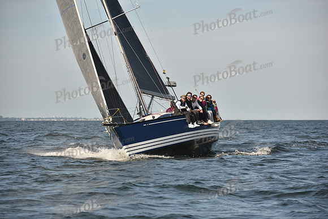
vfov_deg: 9.8
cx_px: 164
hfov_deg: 14.7
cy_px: 110
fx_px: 1276
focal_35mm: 140
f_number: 5
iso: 250
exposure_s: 1/800
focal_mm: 140
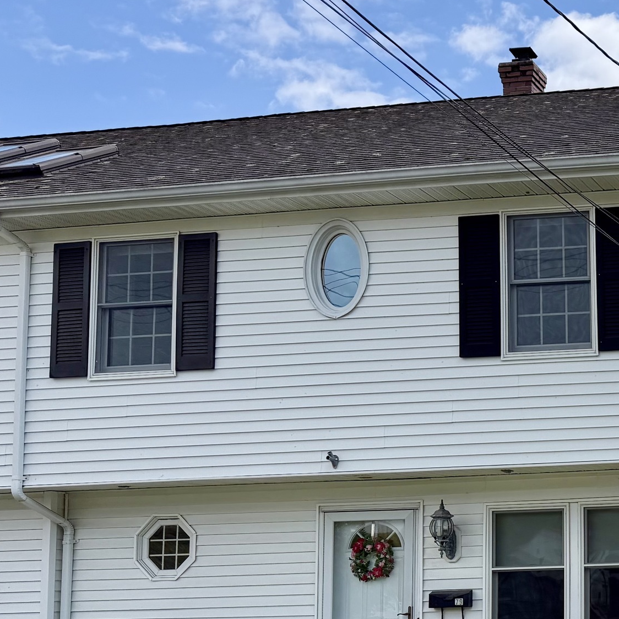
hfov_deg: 24.9
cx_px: 840
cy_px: 488
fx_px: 1173
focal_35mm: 58
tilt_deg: +6.0
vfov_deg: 29.0
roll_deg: +2.2
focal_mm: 6.76
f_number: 1.78
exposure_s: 1/5714
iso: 80
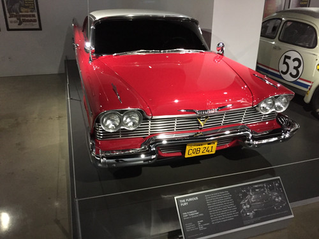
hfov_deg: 61.7
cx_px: 160
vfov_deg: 48.2
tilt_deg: -22.6
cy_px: 120
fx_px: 267
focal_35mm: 29
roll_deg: -0.7
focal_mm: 4.15
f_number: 2.2
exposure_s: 1/15
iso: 320
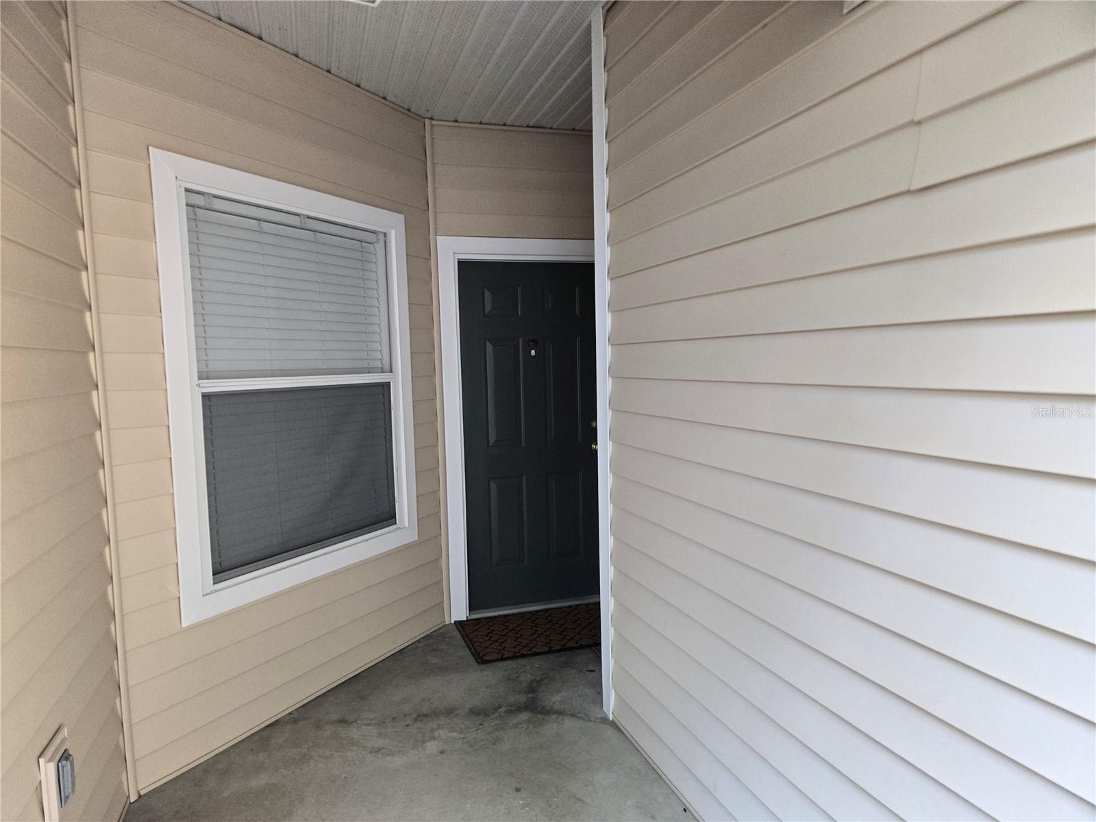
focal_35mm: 23
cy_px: 411
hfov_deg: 73.9
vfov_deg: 58.9
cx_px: 548
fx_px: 728
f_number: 1.8
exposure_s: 1/180
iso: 160
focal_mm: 5.4
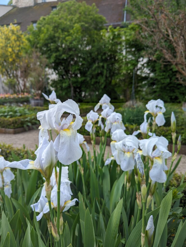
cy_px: 124
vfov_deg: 71.5
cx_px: 93
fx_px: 172
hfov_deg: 56.9
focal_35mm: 24
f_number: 1.85
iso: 43
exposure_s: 1/1332
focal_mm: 6.81
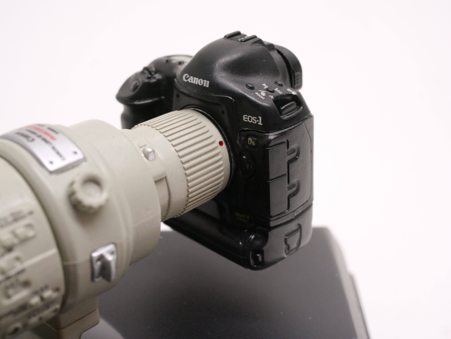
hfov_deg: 32.2
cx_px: 226
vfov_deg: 24.4
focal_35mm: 60
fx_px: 782
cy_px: 170
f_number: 8
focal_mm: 30
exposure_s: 1/60
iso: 2500
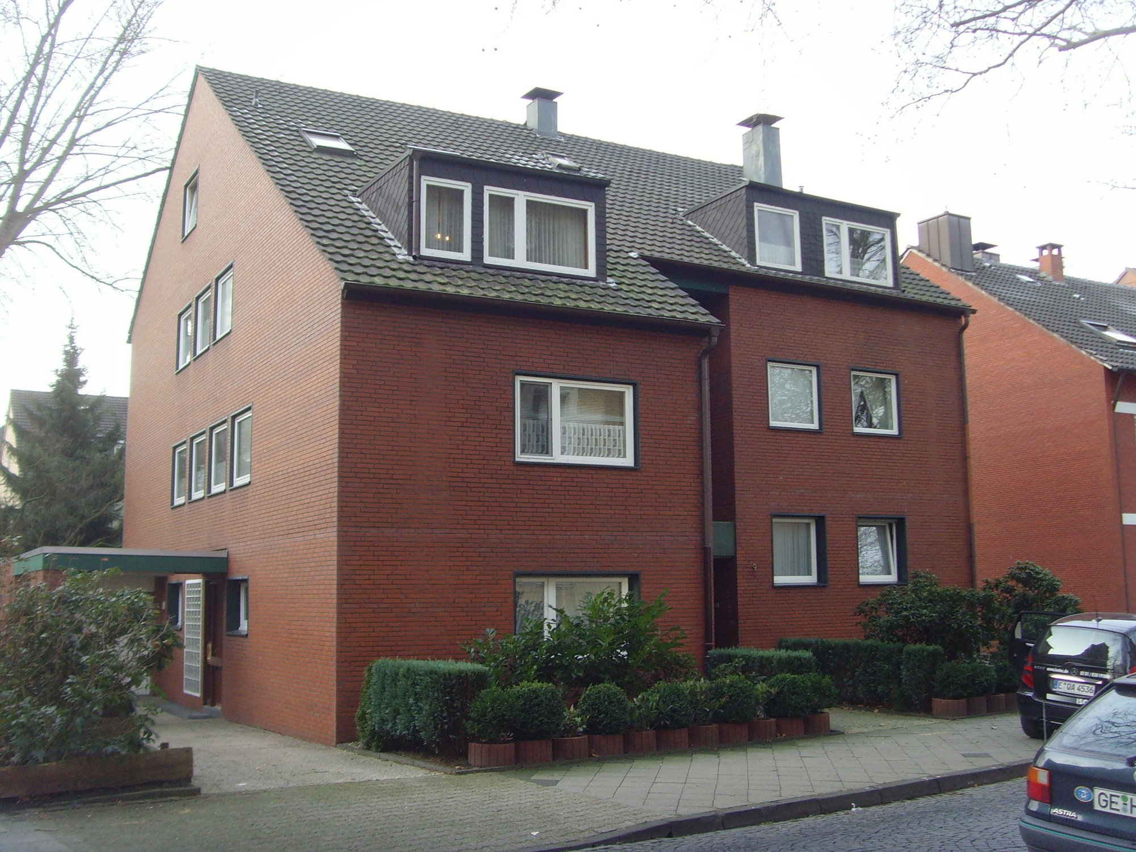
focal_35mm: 39
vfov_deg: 36.8
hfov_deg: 47.9
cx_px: 568
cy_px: 426
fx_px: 1280
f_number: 3.5
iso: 100
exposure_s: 1/90
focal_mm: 6.6
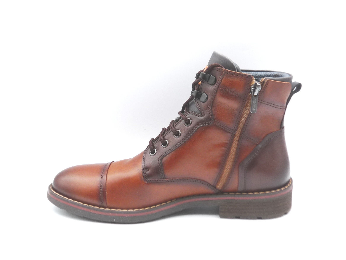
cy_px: 130
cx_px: 173
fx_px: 360
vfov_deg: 39.7
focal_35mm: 36
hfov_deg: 51.4
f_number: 4
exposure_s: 1/100
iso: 100
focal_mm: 4.8
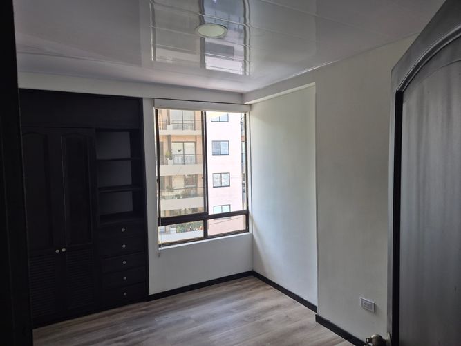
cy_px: 173
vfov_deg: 58.9
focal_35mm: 23
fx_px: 306
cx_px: 230
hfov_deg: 73.9
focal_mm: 5.4
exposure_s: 1/180
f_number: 1.8
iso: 80
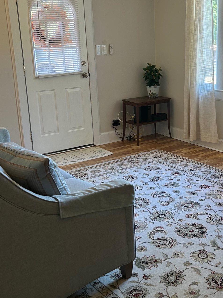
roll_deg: +1.6
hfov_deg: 30.1
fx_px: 404
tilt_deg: -15.4
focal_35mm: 47
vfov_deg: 40.4
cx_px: 180
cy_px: 142
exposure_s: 1/60
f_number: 1.5
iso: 80
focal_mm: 5.7
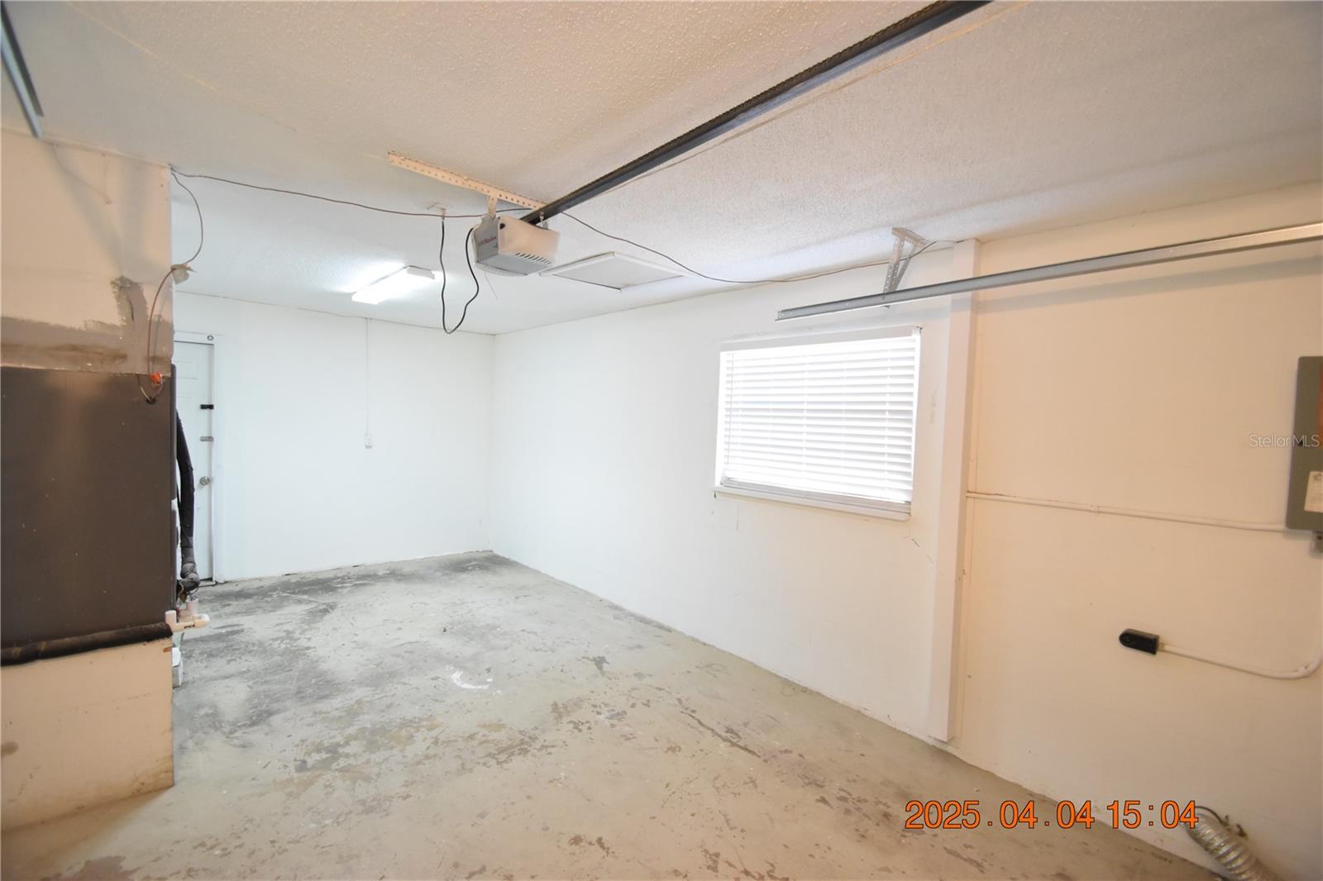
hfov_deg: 100.4
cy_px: 440
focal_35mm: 15
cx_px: 662
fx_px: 551
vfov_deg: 77.3
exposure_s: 1/60
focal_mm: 10
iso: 1600
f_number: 3.5
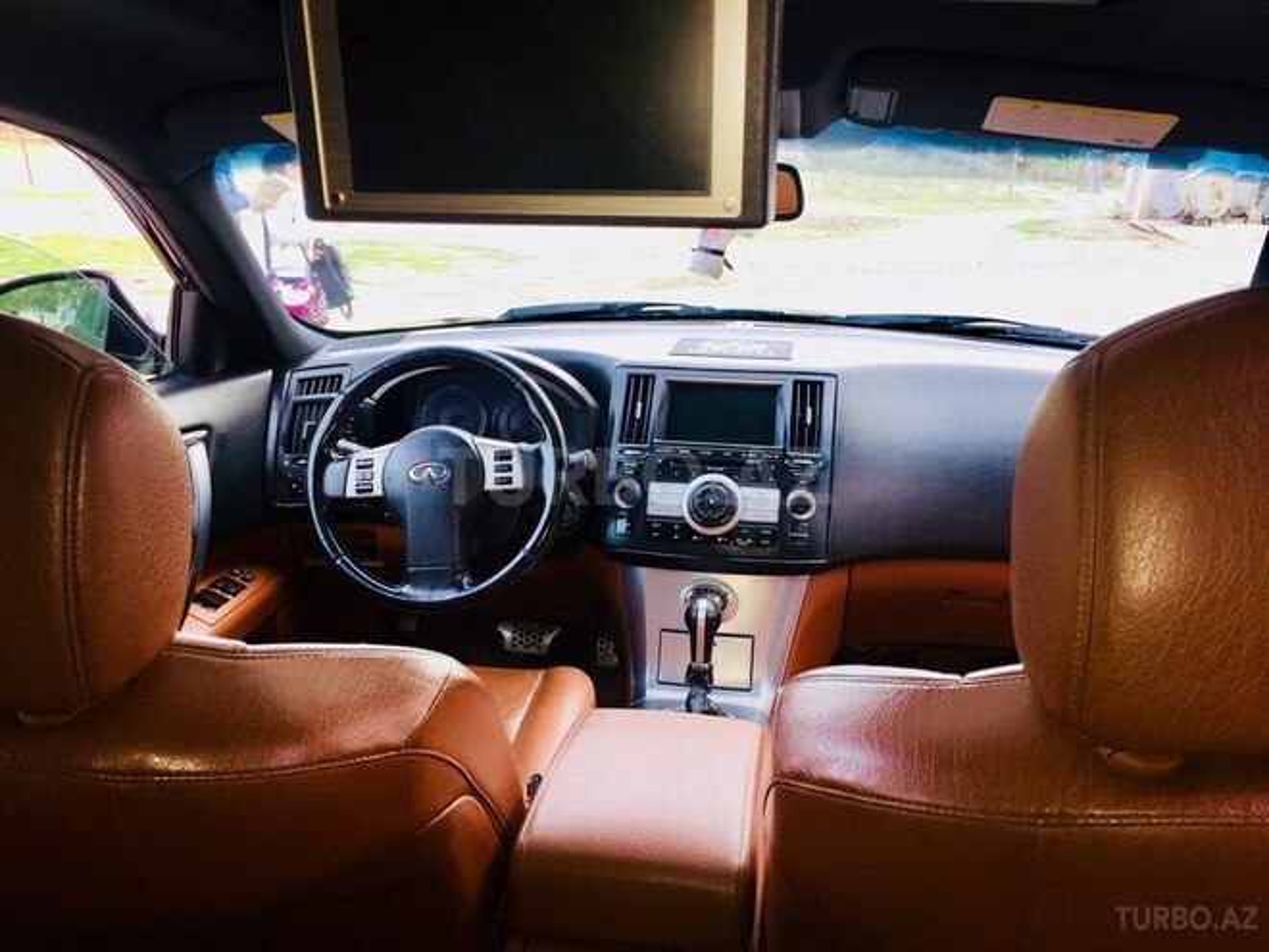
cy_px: 476
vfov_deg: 48.2
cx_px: 634
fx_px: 1063
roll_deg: -4.4
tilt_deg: -17.5
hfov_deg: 61.7
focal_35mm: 29
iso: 50
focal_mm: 4.15
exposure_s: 1/100
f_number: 2.2
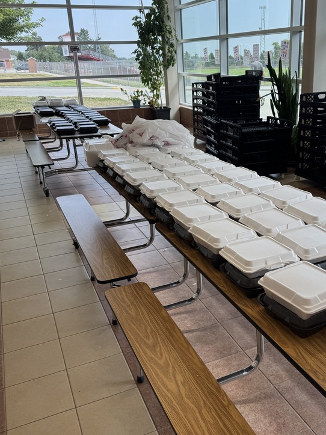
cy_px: 214
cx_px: 211
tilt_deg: -19.7
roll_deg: +1.3
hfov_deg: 41.4
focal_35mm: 34
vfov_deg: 54.0
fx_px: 427
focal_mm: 6.76
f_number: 1.78
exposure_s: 1/325
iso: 80
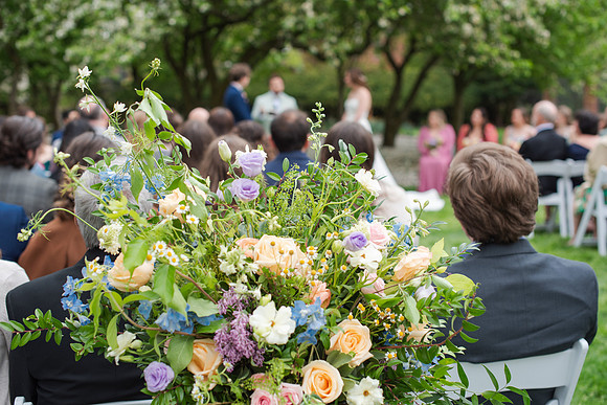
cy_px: 202
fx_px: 843
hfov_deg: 39.6
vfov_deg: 27.0
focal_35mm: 50
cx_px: 304
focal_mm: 50
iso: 160
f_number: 3.5
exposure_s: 1/640
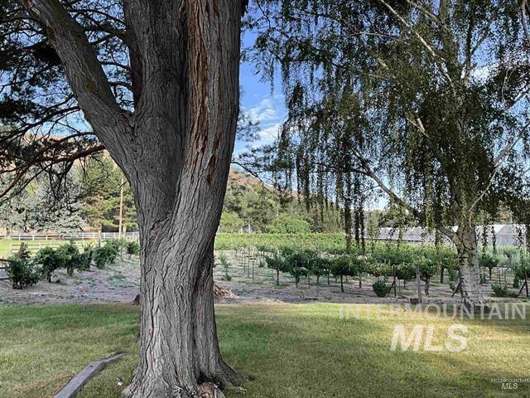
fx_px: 444
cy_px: 199
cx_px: 265
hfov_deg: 61.7
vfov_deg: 48.2
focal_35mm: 29
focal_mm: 3
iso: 25
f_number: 1.8
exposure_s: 1/250
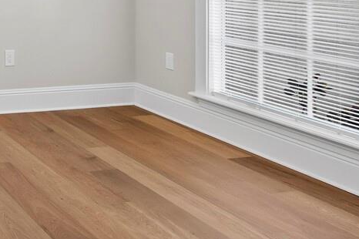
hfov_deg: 31.3
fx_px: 498
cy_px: -34
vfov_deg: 24.8
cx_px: -100
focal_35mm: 50
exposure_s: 1/1.25
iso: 320
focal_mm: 7
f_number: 10
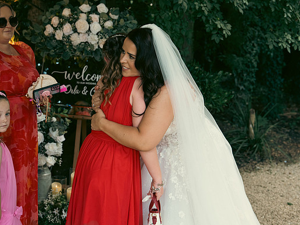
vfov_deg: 23.7
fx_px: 537
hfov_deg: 31.2
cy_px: 112
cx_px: 145
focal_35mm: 62
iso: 500
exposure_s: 1/200
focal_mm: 38
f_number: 3.5
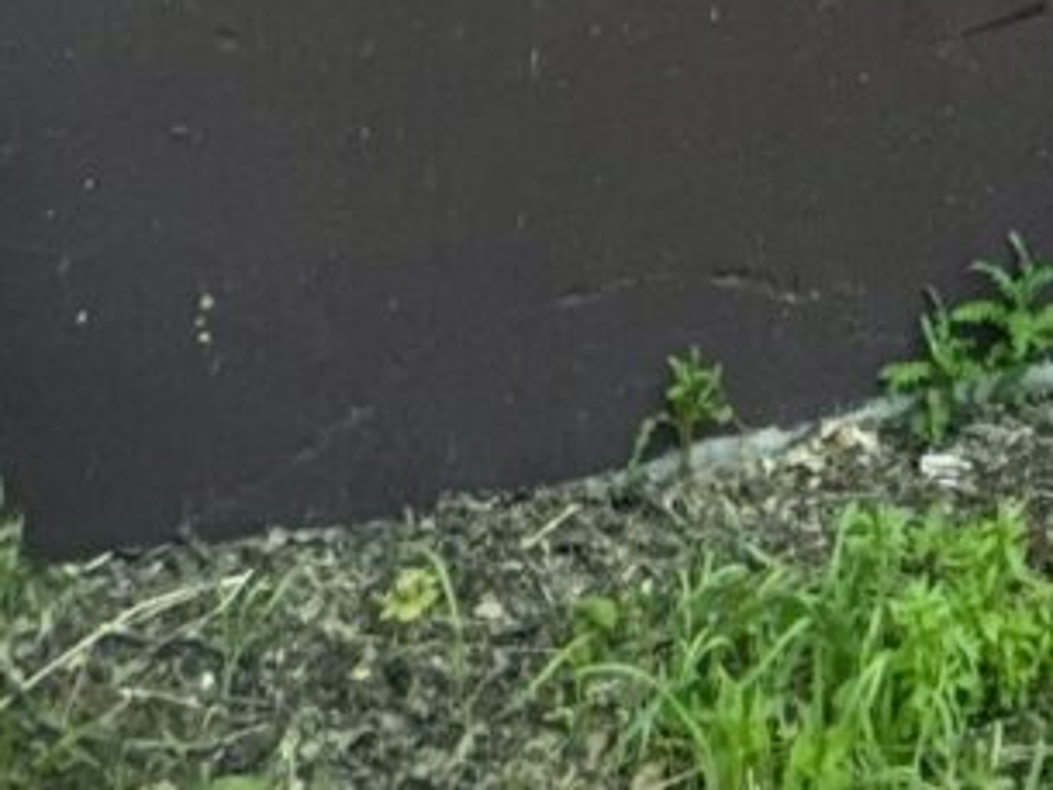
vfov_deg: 11.0
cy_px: -1583
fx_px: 2678
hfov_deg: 20.7
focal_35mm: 88
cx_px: 1291
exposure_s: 1/99
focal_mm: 2.22
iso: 80
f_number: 2.2
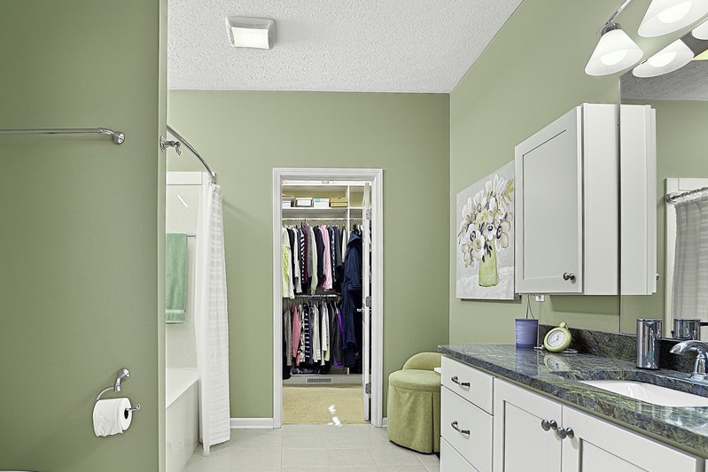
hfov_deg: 86.3
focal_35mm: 19
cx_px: 300
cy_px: 298
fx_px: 374
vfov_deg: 63.6
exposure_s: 1/8
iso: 250
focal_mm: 14
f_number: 8
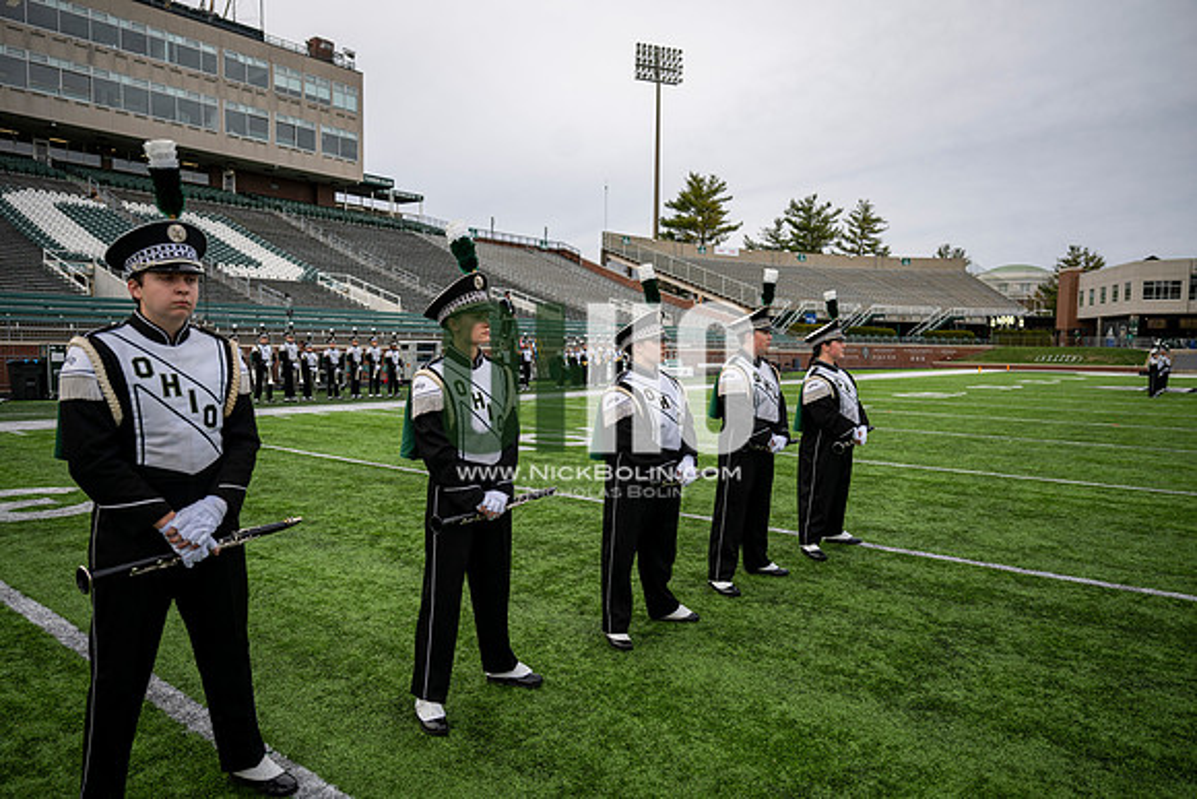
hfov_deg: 73.7
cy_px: 400
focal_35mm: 24
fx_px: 798
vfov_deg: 53.2
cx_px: 598
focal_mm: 24
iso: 125
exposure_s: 1/500
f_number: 2.8
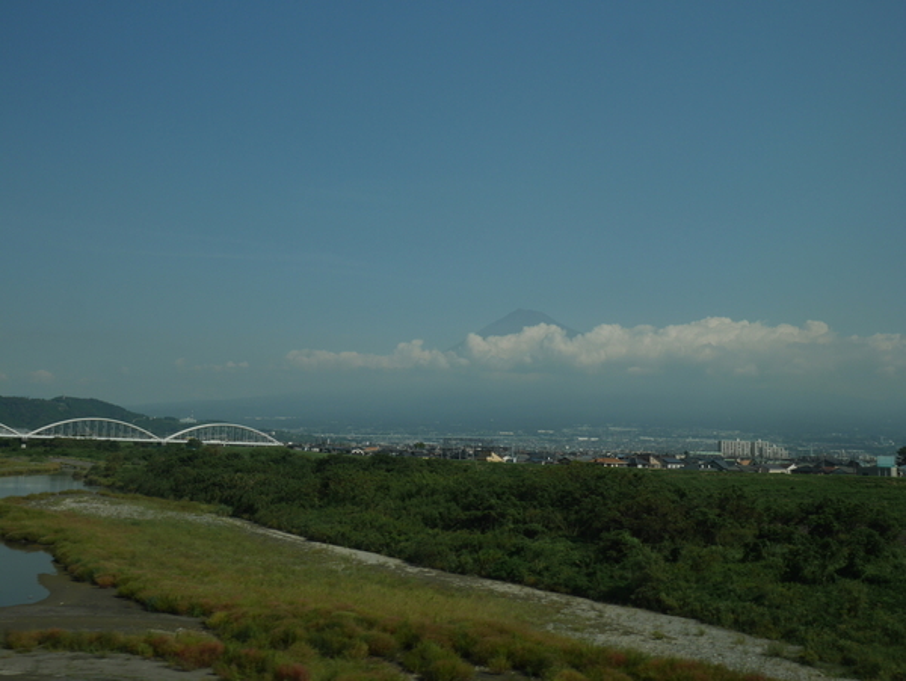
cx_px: 453
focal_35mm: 40
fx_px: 1048
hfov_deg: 46.8
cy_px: 340
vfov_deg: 36.0
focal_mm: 20
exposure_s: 1/400
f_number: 9
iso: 200
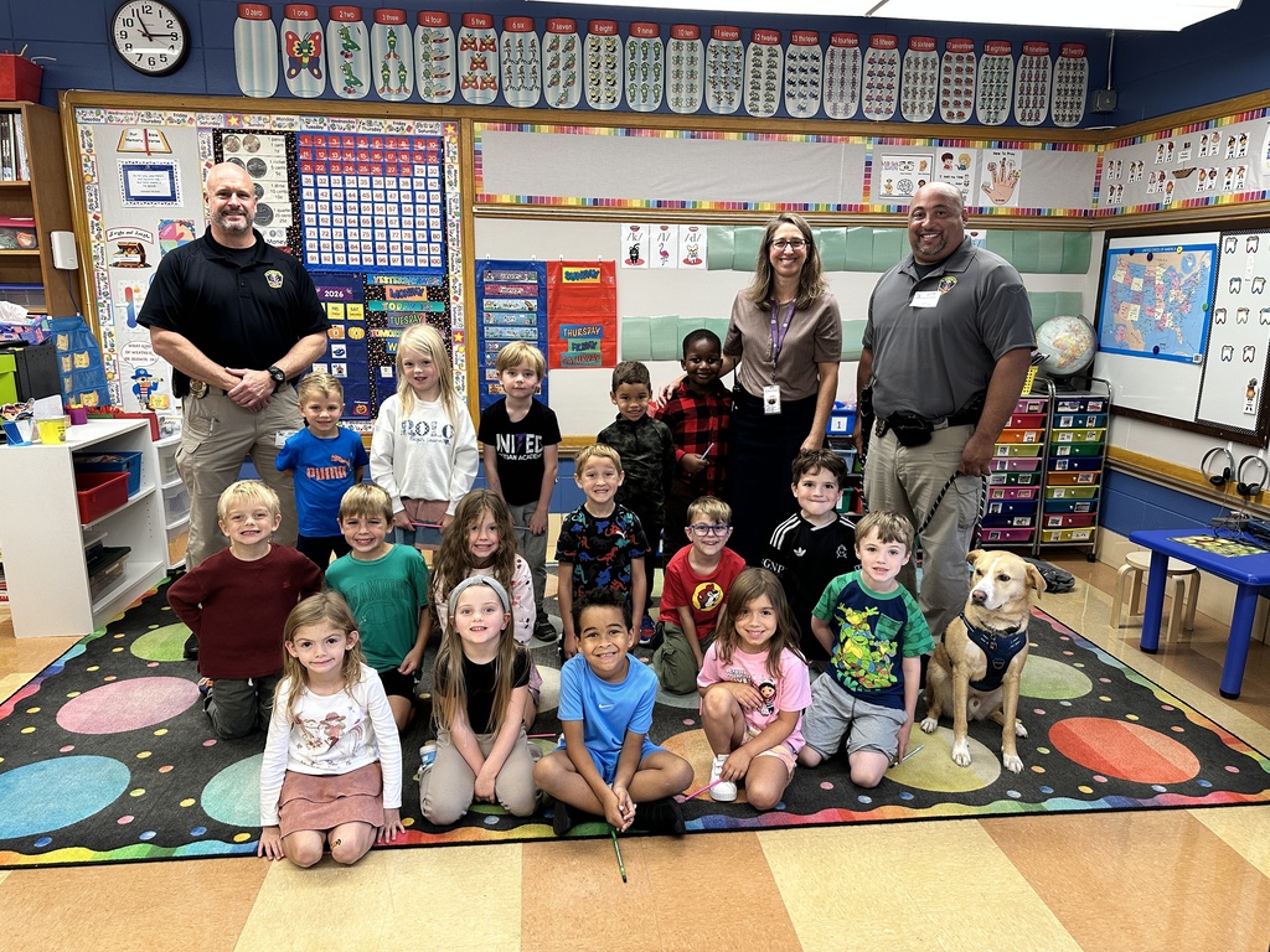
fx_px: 881
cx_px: 635
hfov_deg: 71.6
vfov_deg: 56.8
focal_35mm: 24
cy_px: 476
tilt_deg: -11.3
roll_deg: -1.0
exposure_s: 1/60
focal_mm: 6.86
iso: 160
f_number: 1.78
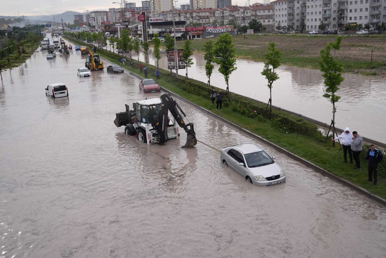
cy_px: 129
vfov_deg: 36.9
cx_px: 193
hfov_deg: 53.1
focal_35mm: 36
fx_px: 386
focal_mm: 36
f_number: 4
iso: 1000
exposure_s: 1/4000
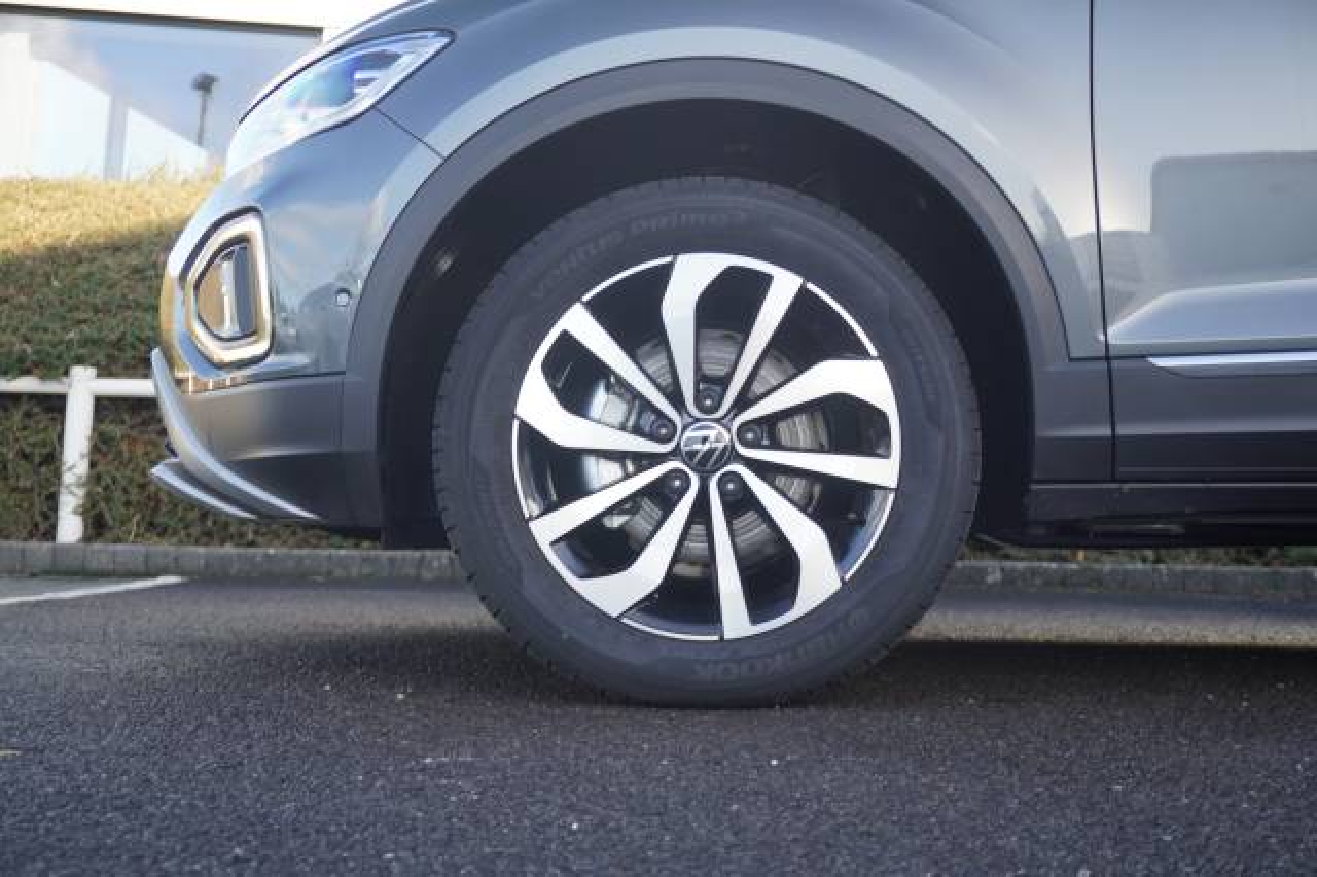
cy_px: 438
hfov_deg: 43.6
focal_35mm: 45
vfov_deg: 29.8
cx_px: 658
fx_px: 1645
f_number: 4.5
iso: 125
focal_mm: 30
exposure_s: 1/60
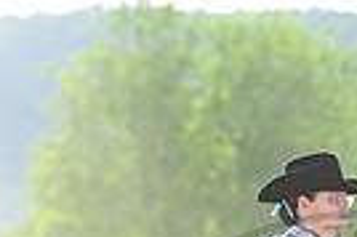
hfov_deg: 2.4
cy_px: 513
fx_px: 8587
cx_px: 365
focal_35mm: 867
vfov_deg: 1.6
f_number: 5
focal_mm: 200
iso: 1000
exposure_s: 1/2000
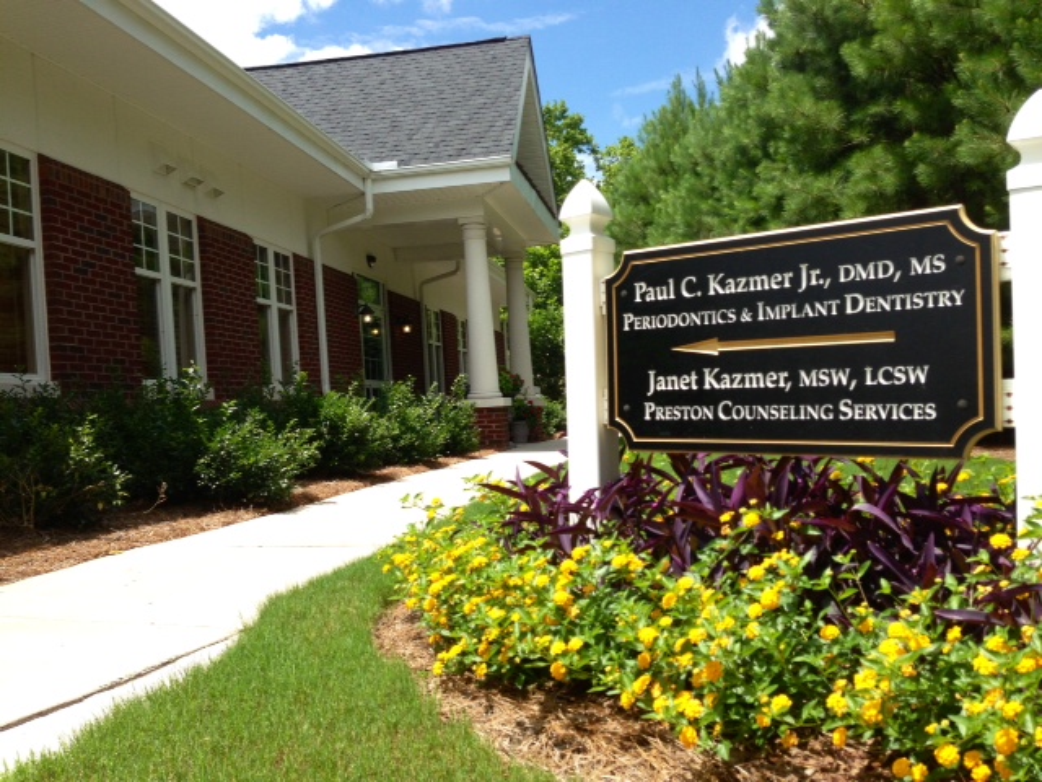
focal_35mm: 33
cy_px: 391
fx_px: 993
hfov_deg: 55.4
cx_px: 521
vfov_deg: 42.9
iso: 64
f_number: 2.4
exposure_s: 1/1290
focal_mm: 4.13
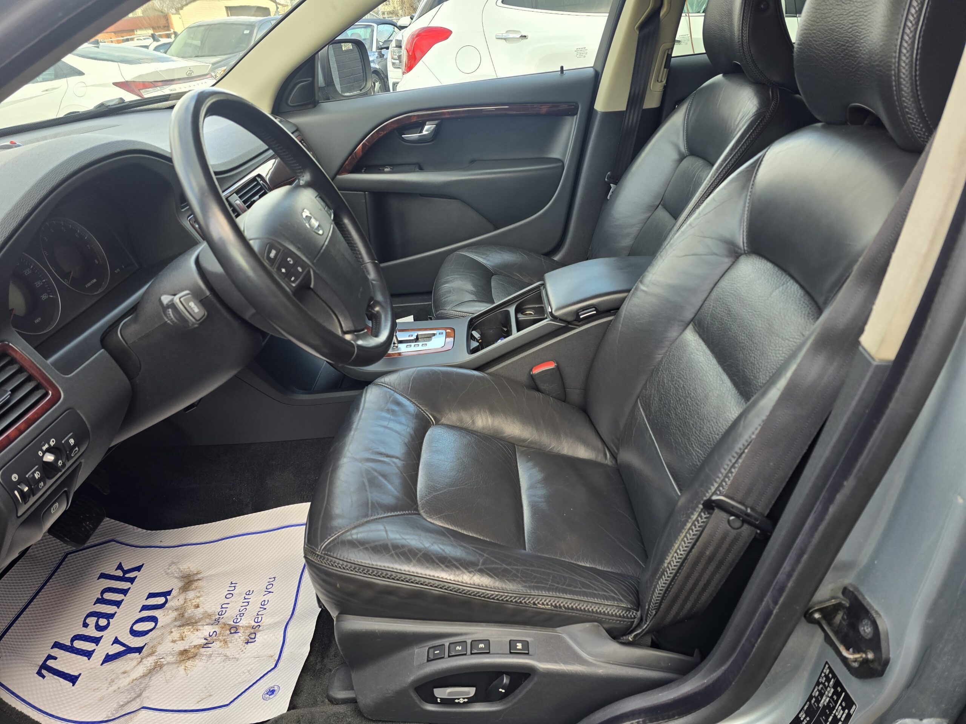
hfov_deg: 73.9
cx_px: 483
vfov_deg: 58.9
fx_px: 642
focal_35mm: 23
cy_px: 362
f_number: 1.7
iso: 64
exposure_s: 1/180
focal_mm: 6.3
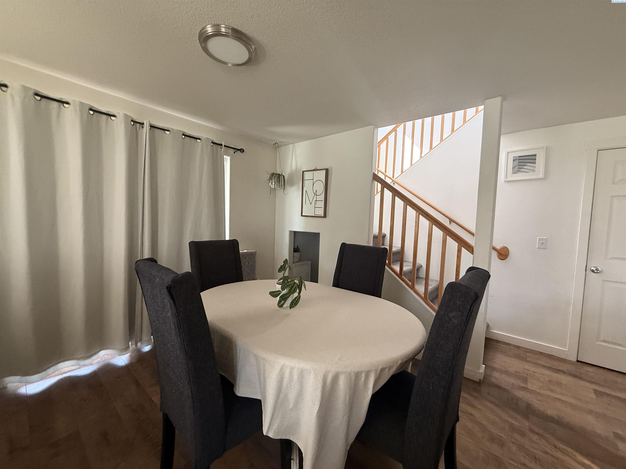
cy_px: 234
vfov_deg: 85.7
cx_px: 313
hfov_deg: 102.1
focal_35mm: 14
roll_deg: -2.4
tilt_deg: -3.3
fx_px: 253
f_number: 2.2
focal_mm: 2.22
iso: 320
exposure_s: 1/99
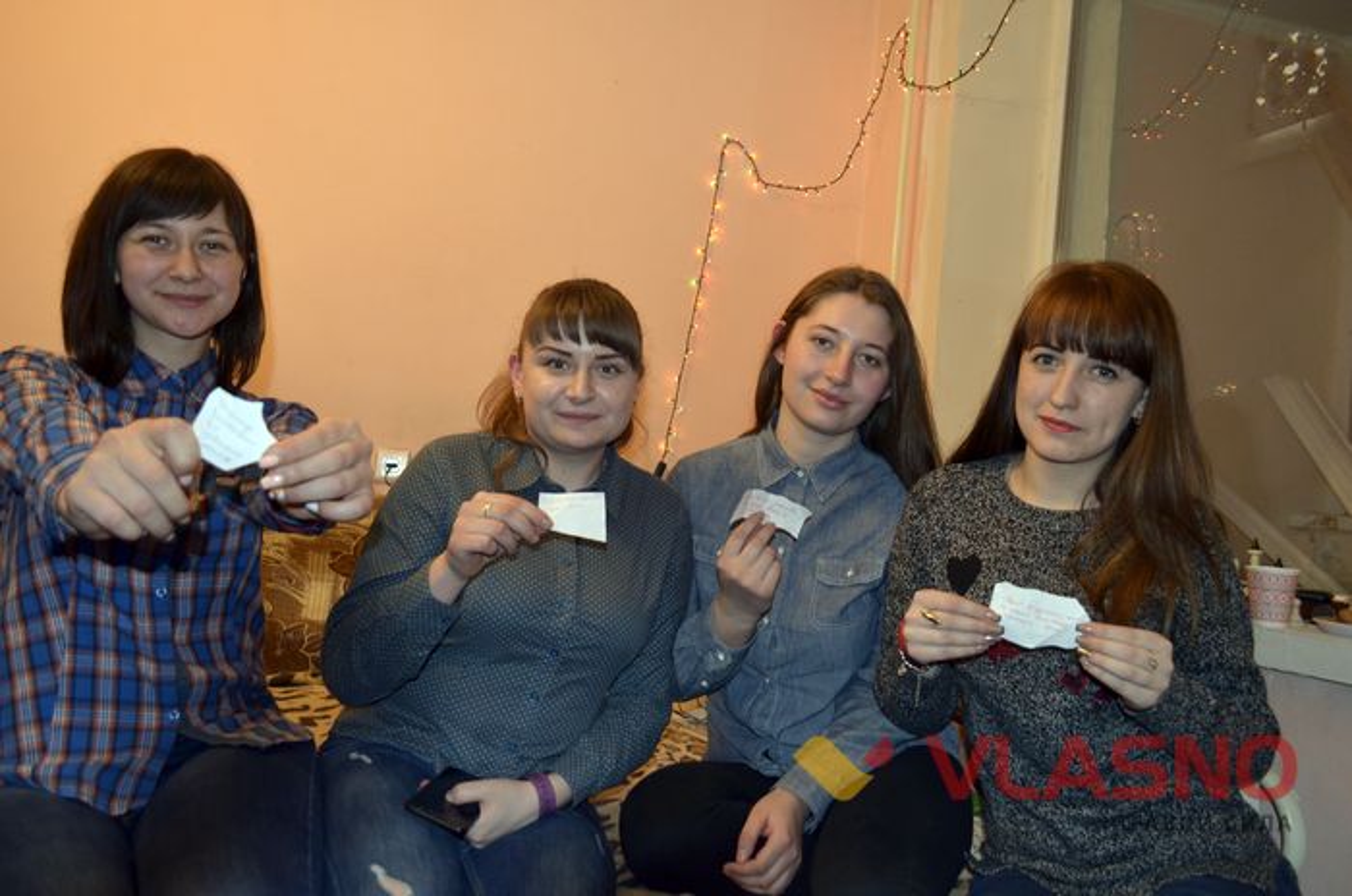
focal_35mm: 27
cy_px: 448
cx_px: 676
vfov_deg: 47.8
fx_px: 1012
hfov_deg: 67.5
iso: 800
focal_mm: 18
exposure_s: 1/30
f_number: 3.5
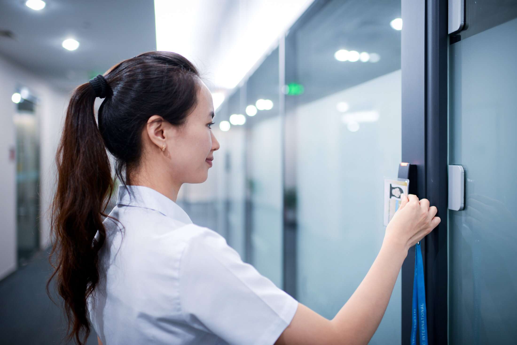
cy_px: 172
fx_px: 503
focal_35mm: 35
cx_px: 258
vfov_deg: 37.9
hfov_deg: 54.4
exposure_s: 1/40
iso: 400
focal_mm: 35
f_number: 1.8
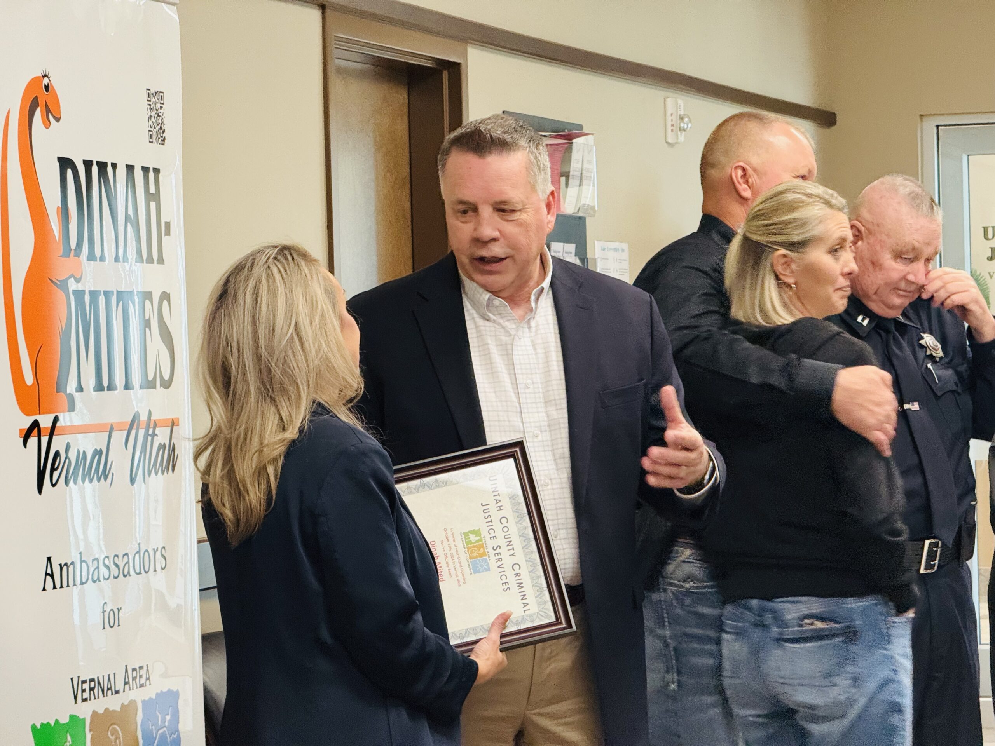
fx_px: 3449
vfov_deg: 12.3
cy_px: 373
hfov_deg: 16.4
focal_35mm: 120
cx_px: 498
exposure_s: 1/40
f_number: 2.8
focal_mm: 15.66
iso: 500
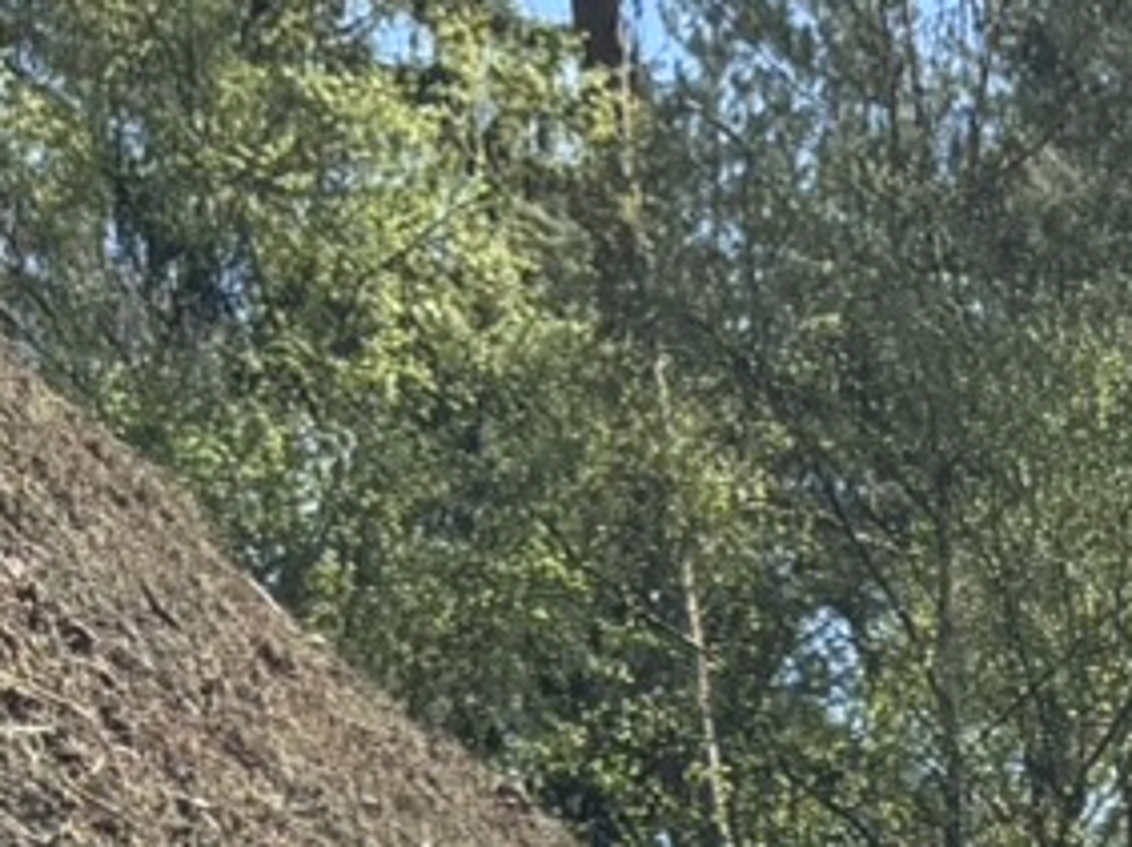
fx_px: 6175
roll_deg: -0.4
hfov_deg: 10.2
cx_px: 1590
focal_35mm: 189
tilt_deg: -4.7
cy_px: 2184
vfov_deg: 7.3
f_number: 1.6
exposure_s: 1/1522
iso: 50
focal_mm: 5.96
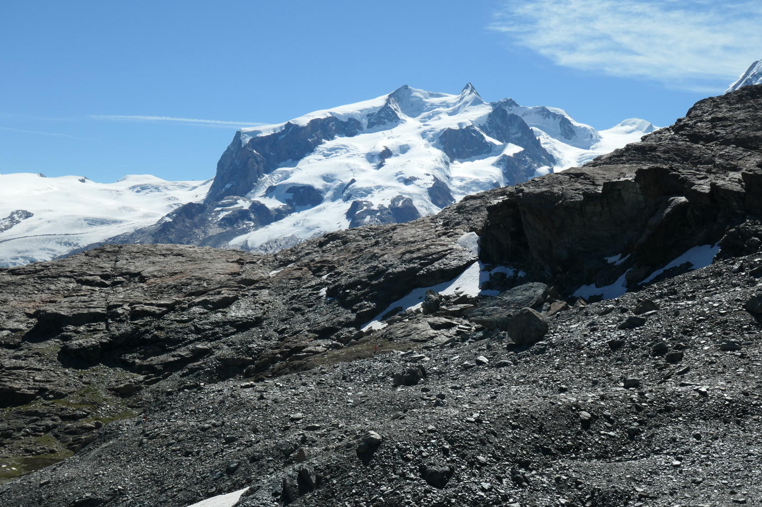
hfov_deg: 35.1
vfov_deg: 23.8
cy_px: 252
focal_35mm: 57
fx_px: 1206
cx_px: 383
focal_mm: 20.4
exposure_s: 1/1000
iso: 200
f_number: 7.1
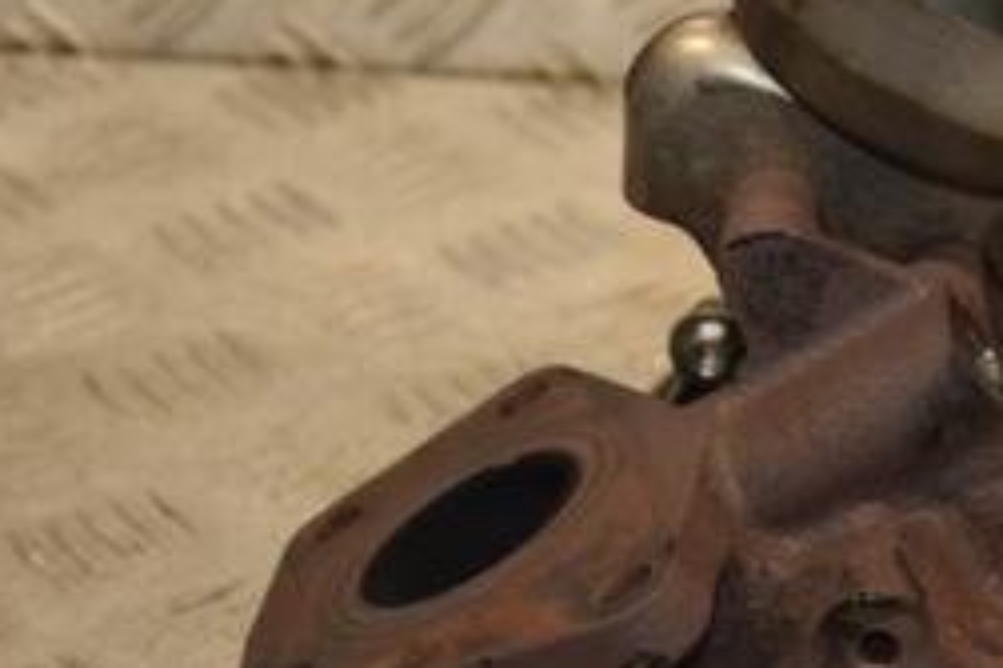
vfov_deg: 6.6
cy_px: 432
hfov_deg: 9.9
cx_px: 827
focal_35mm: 208
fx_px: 5791
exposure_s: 1/200
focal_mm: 58
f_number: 5
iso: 800
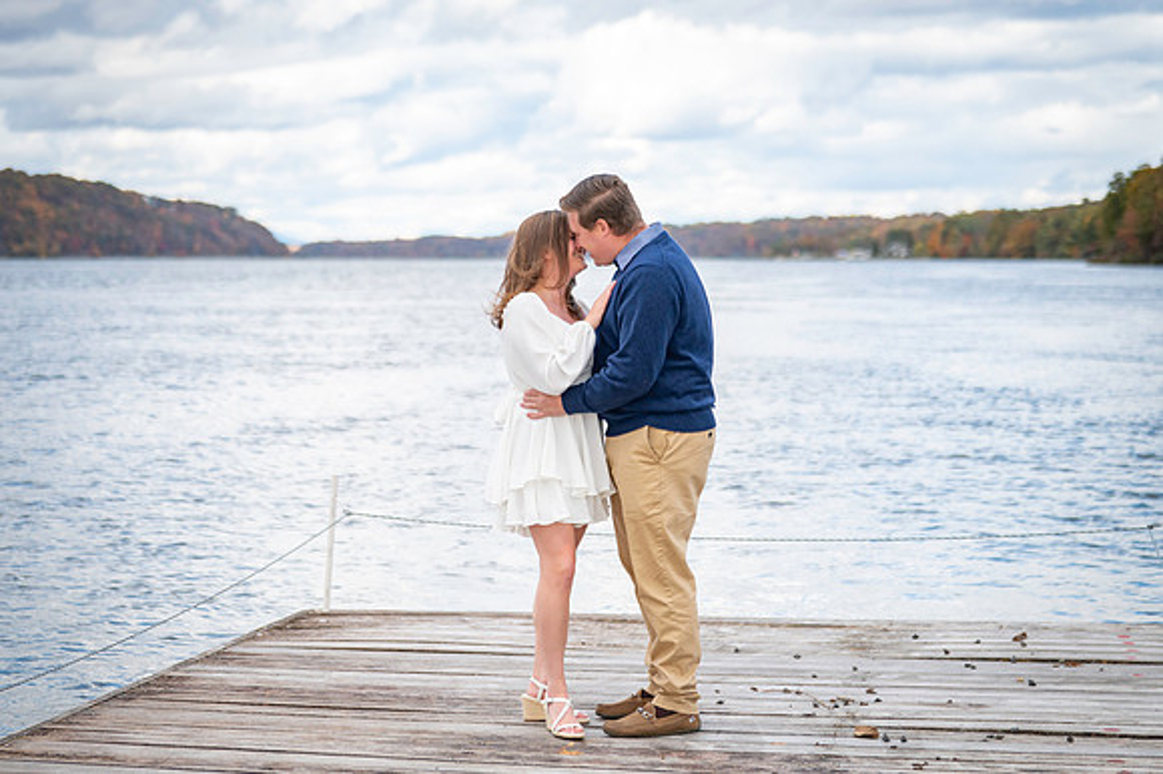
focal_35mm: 72
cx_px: 582
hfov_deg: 27.9
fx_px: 2337
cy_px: 387
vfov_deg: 18.8
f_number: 2.8
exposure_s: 1/8000
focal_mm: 70
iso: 1250
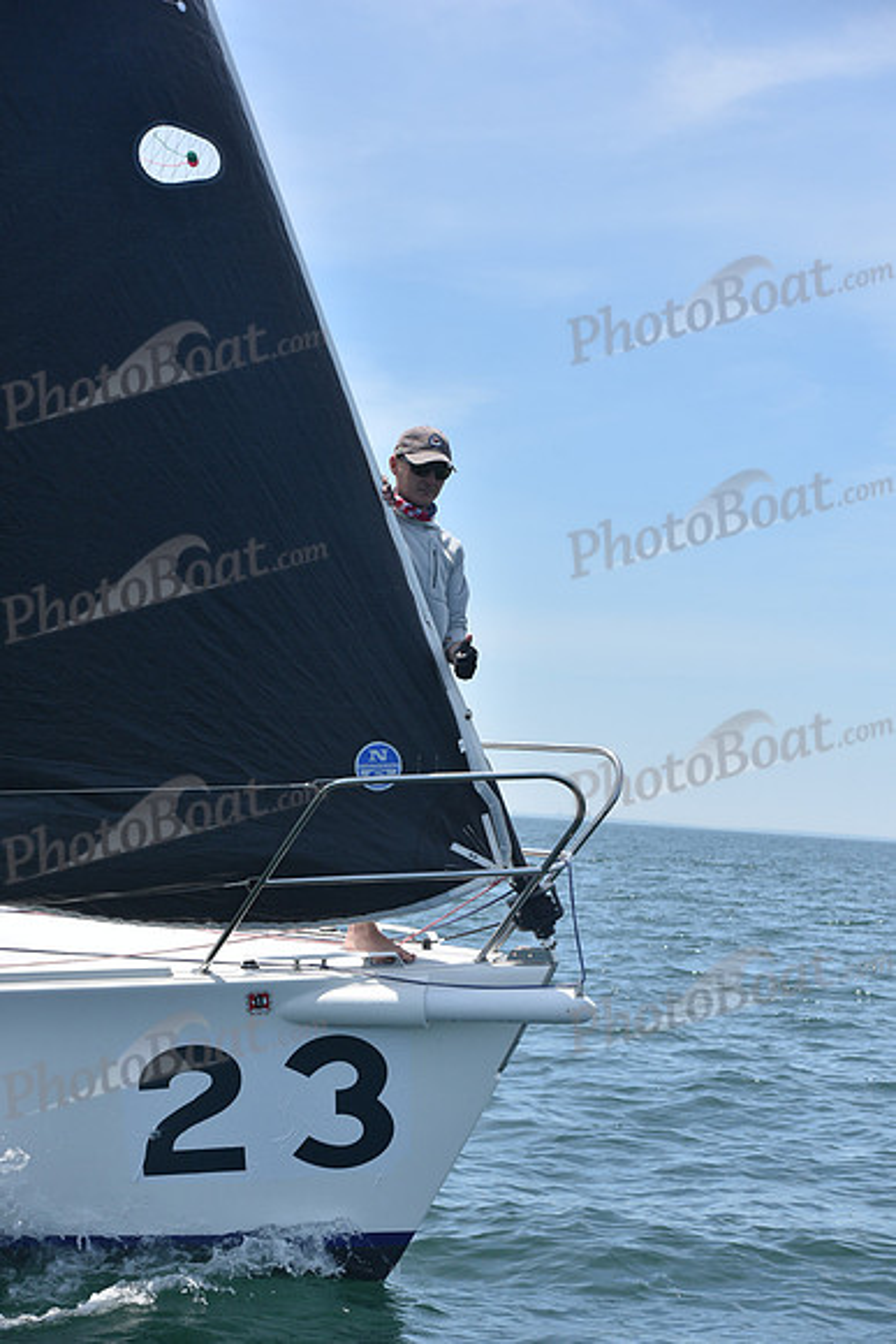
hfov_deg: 19.5
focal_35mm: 70
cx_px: 448
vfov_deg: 28.8
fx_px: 2612
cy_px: 672
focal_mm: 70
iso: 320
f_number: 6.3
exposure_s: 1/1250
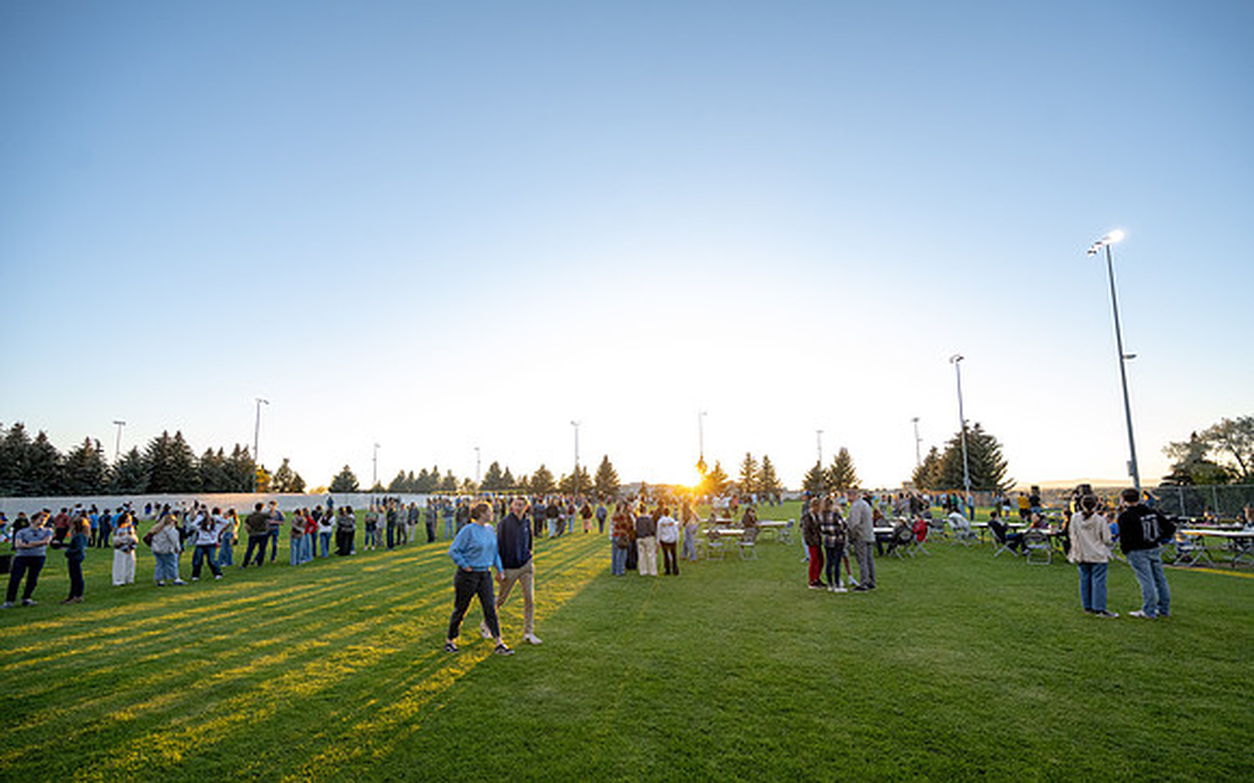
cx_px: 651
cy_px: 430
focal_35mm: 15
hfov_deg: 102.1
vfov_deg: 75.2
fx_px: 506
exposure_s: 1/400
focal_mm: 14
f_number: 4.5
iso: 640
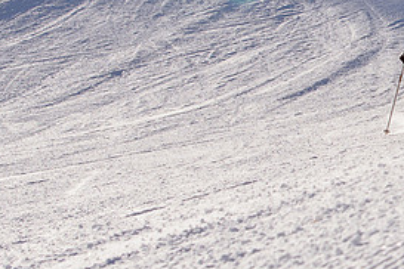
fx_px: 2312
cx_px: 535
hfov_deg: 9.8
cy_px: 109
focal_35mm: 206
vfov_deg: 6.7
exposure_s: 1/1000
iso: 160
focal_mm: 44
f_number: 8
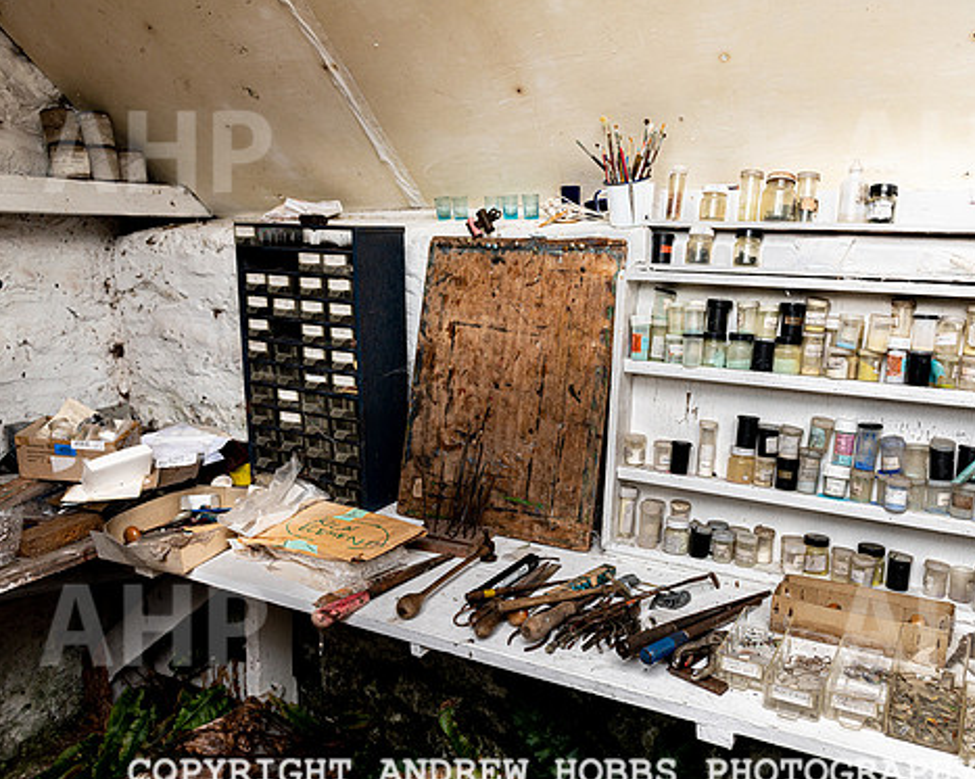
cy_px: 400
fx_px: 807
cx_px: 553
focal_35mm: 28
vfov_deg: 51.5
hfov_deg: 62.0
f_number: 5.6
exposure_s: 1/100
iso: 64
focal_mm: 24
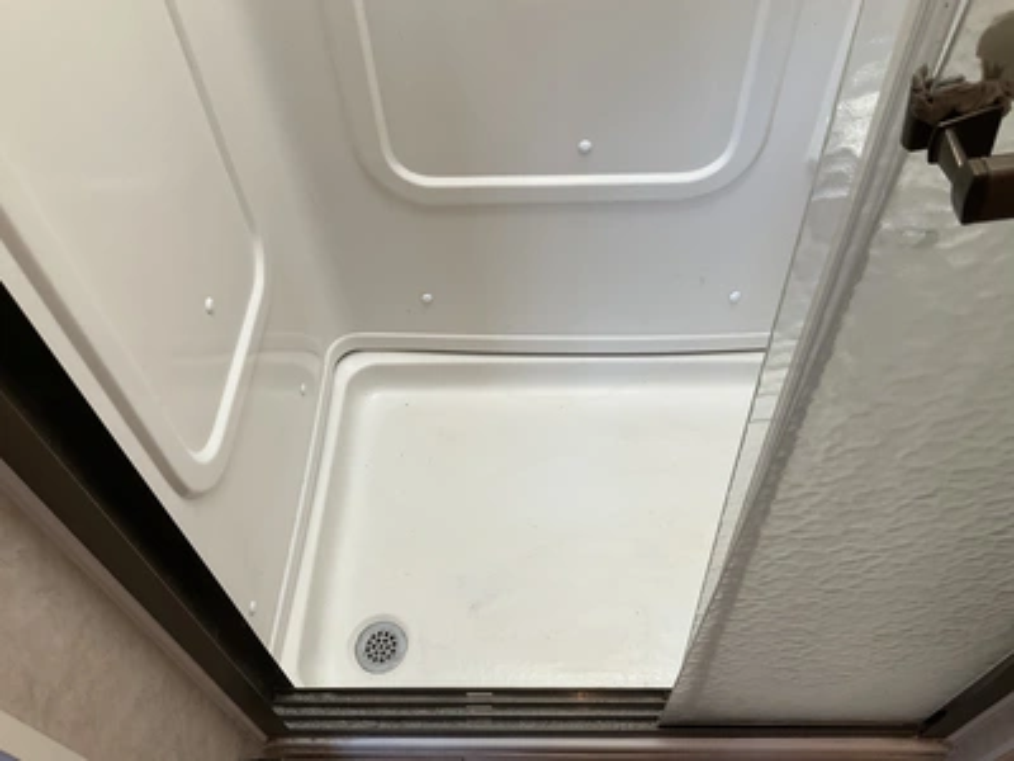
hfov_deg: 61.7
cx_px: 507
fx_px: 849
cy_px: 380
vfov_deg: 48.2
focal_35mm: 29
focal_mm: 3
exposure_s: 1/64
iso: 64
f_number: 1.8
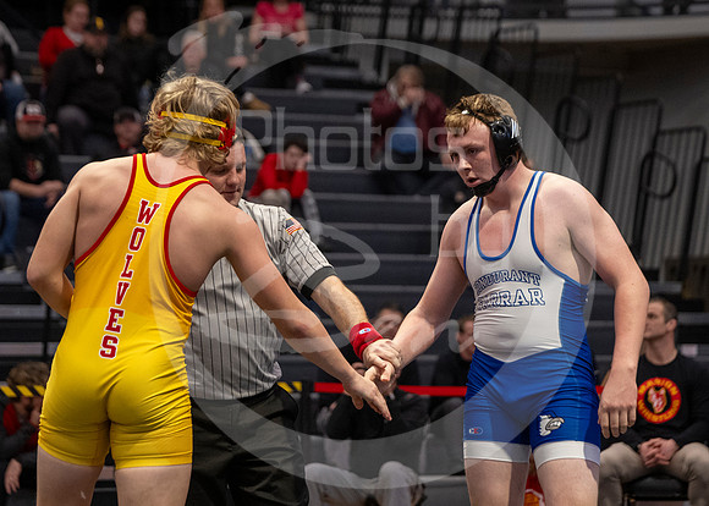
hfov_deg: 12.7
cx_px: 361
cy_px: 309
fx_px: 3179
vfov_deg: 9.1
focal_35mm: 158
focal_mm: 85
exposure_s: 1/1000
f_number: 2.8
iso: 3200
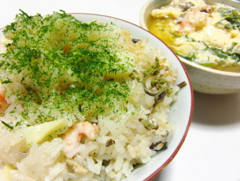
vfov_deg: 46.8
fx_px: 208
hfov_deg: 59.9
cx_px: 120
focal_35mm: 30
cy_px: 90
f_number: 3.5
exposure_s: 1/15
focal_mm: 5.2
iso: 400
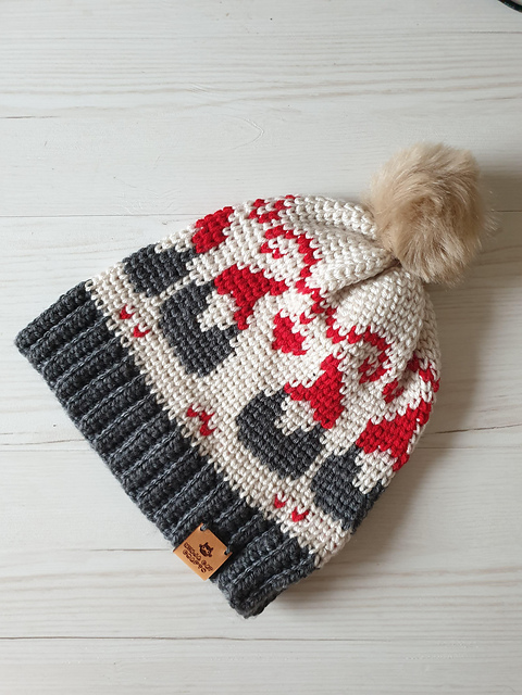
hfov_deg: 53.1
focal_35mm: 26
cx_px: 261
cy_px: 348
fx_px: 523
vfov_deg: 67.3
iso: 250
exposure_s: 1/50
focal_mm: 4.3
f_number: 1.5
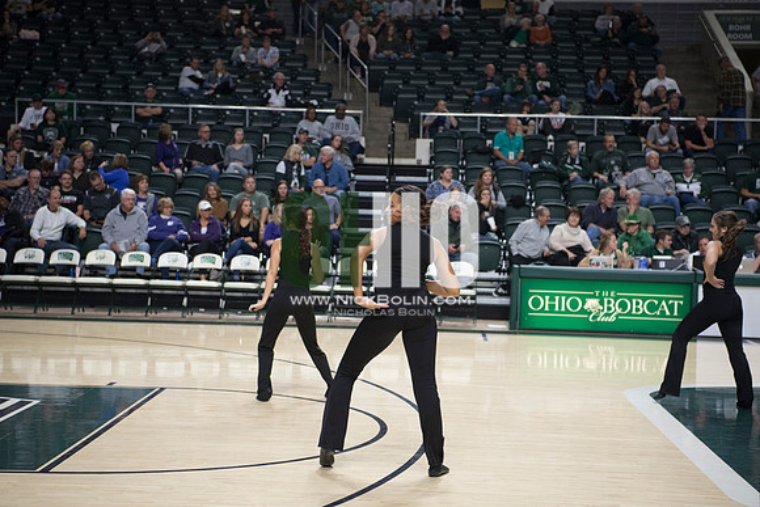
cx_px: 380
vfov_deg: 19.5
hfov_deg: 28.8
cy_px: 254
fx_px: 1478
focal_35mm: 70
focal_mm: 70
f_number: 3.5
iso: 2000
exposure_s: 1/500
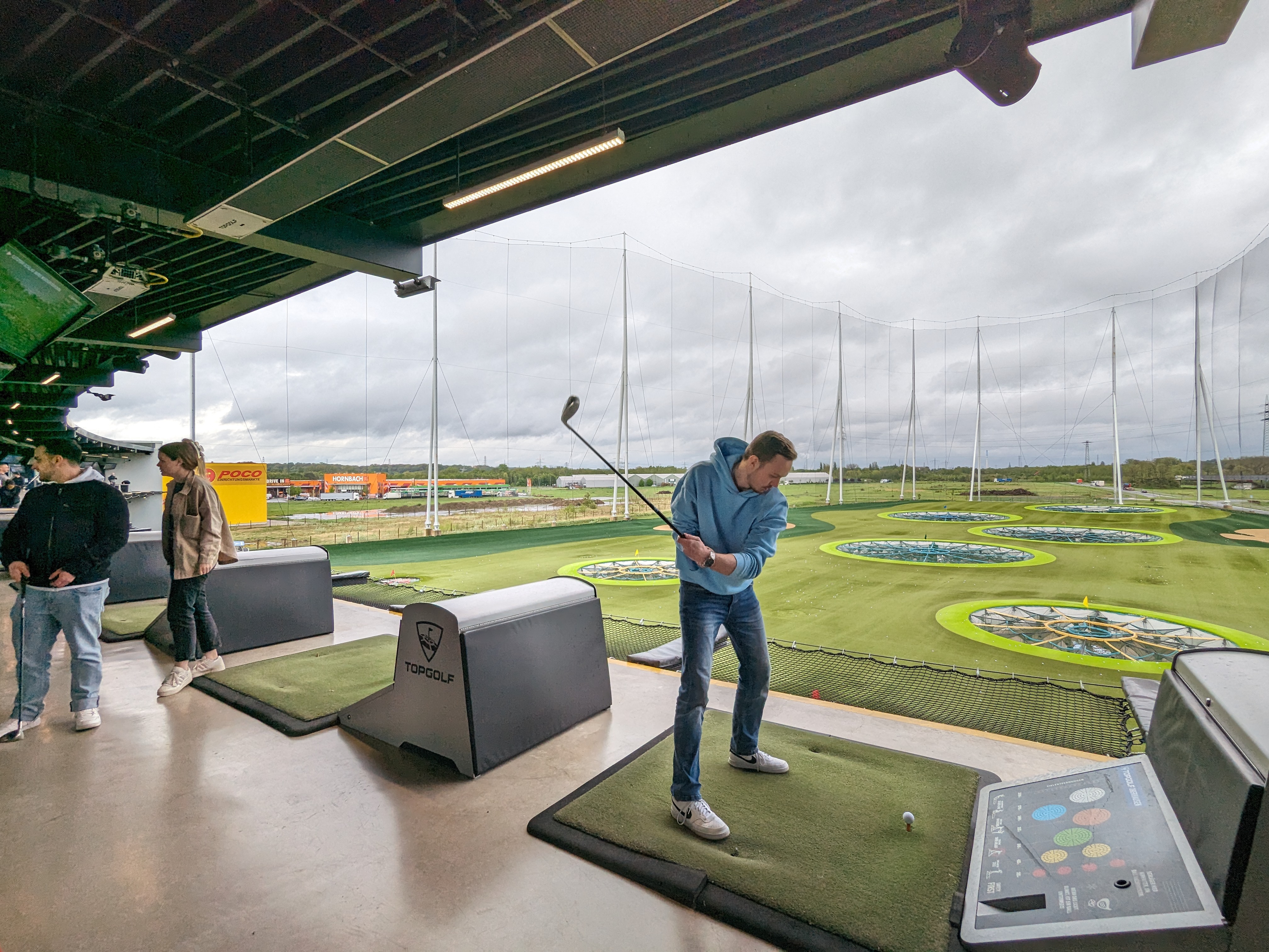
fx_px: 587
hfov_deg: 94.5
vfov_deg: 78.1
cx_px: 634
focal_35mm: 16
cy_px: 476
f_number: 2.2
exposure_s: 1/301
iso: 62
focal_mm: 2.35
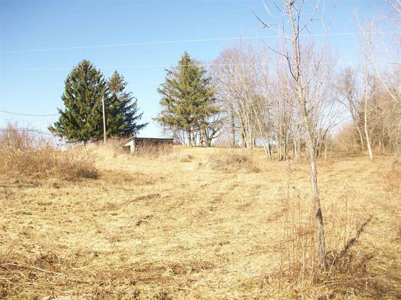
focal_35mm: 32
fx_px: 371
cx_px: 200
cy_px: 150
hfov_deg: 56.8
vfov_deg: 44.2
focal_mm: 5.7
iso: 64
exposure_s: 1/500
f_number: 2.8
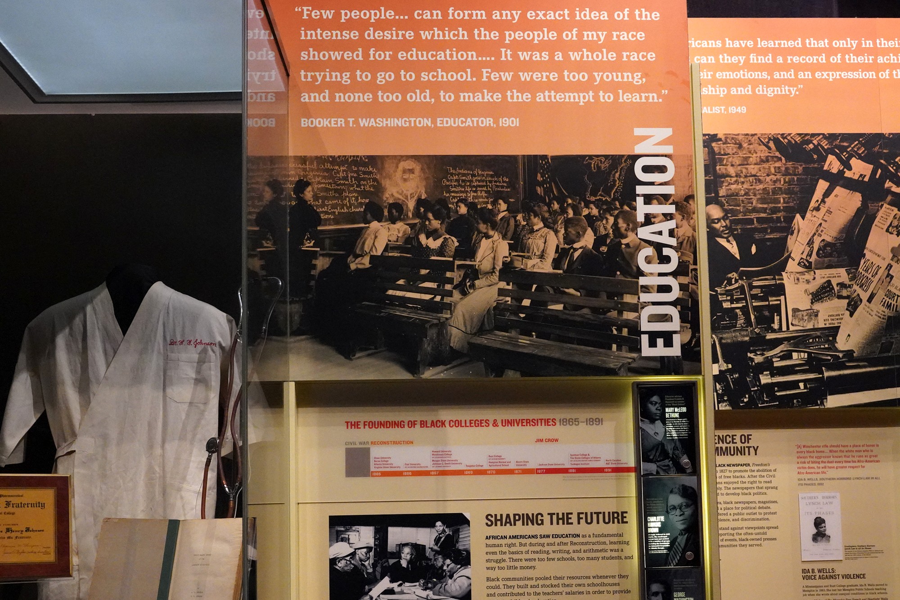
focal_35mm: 28
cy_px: 300
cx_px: 450
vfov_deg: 46.4
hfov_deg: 65.5
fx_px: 700
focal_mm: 28
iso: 10000
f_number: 8
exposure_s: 1/80
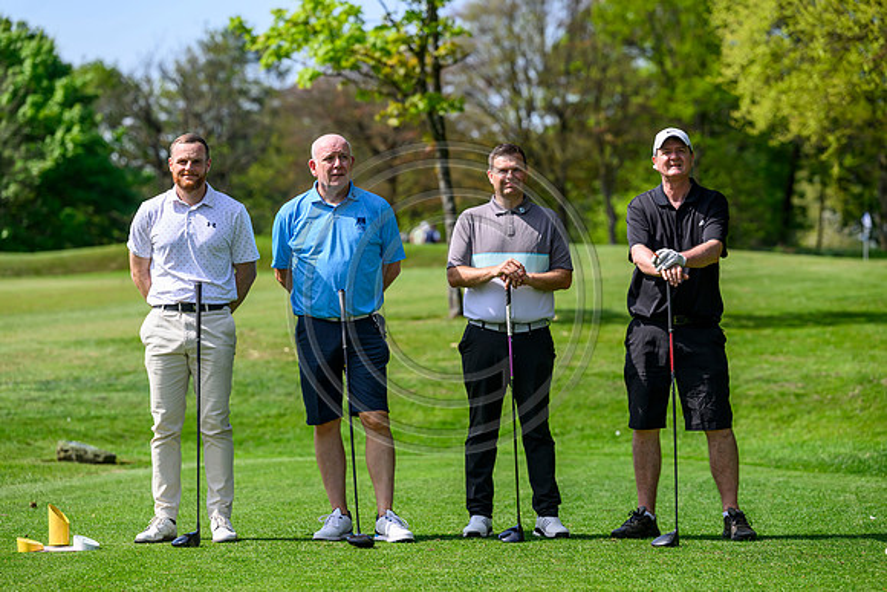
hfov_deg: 15.8
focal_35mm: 130
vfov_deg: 10.6
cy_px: 296
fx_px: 3204
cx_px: 444
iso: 500
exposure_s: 1/3200
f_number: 4
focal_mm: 130
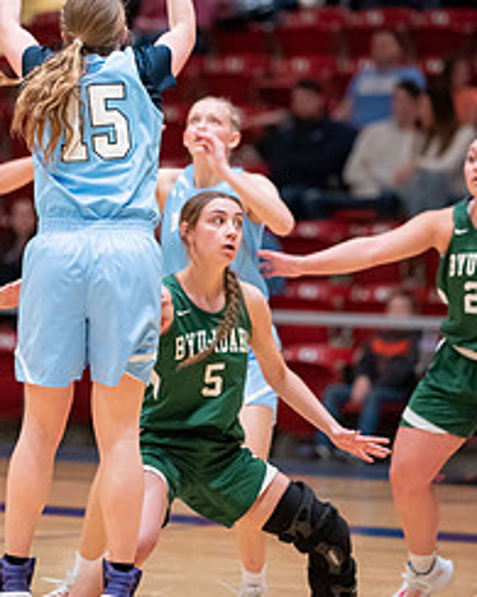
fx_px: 5509
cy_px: 250
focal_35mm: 312
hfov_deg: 5.0
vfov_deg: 6.2
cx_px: 191
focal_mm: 180
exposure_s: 1/400
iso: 4000
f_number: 2.8
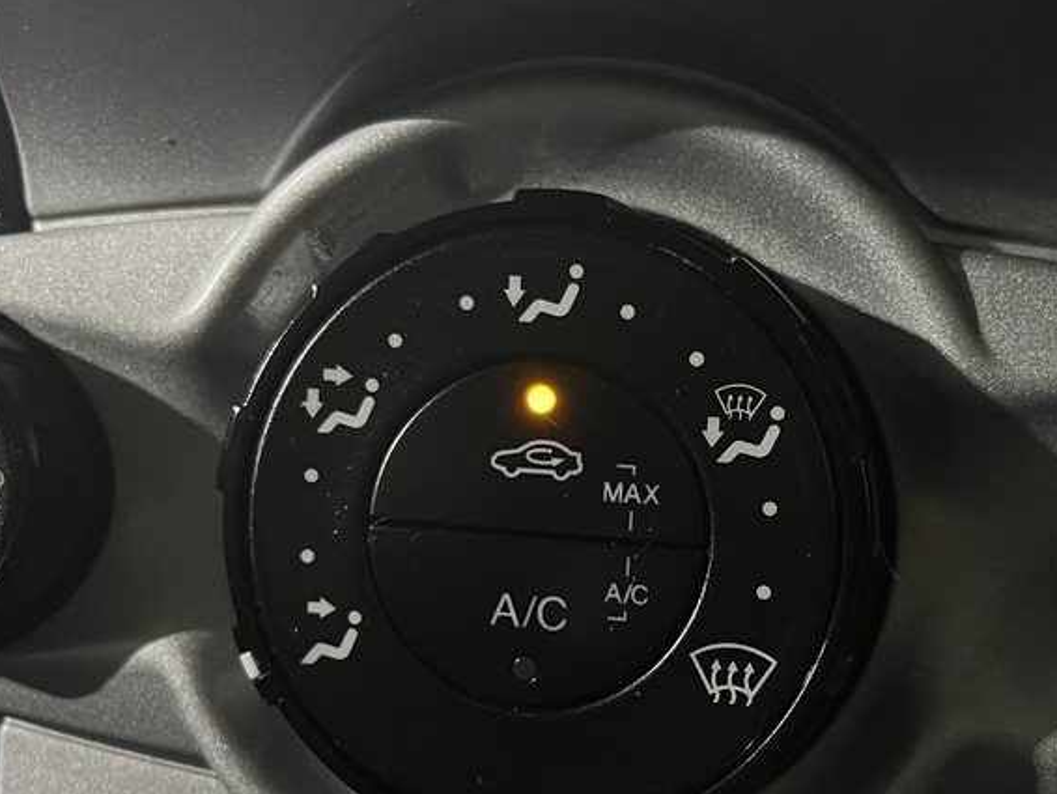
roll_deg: +0.3
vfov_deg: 30.3
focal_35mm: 47
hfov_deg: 40.2
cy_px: 617
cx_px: 646
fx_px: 1436
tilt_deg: -25.5
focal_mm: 5.1
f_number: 1.6
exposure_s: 1/33
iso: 500
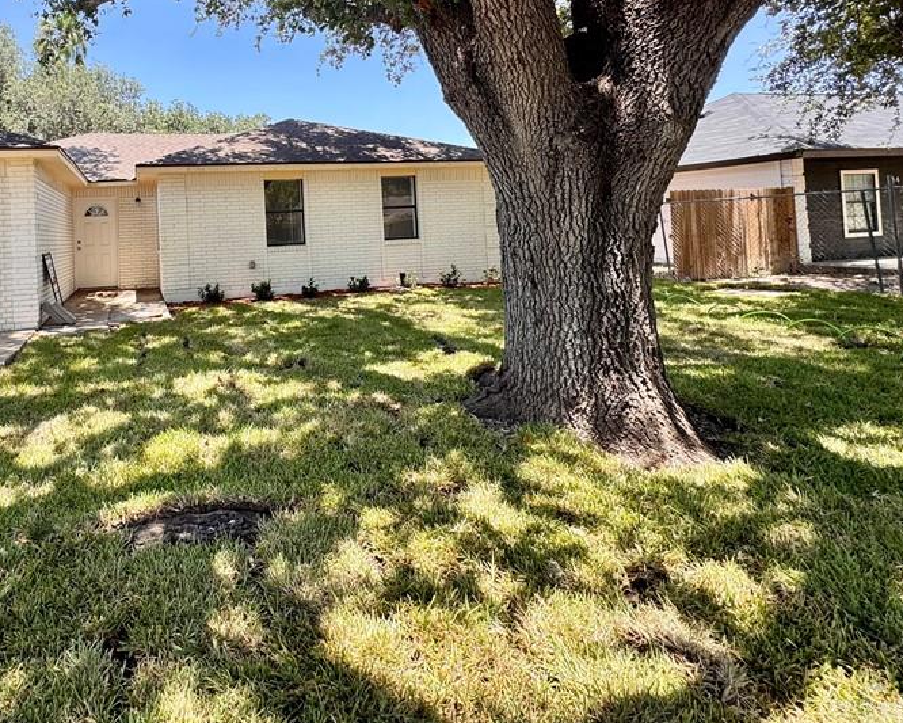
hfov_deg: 73.3
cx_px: 249
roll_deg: +2.5
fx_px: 561
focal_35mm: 21
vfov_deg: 63.0
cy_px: 213
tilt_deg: +2.2
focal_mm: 2.22
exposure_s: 1/250
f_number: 2.2
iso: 40
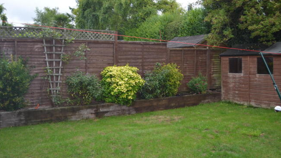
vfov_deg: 33.7
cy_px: 70
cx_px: 141
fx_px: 261
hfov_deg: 56.6
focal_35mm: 35
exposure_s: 1/160
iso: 100
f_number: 4
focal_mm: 22
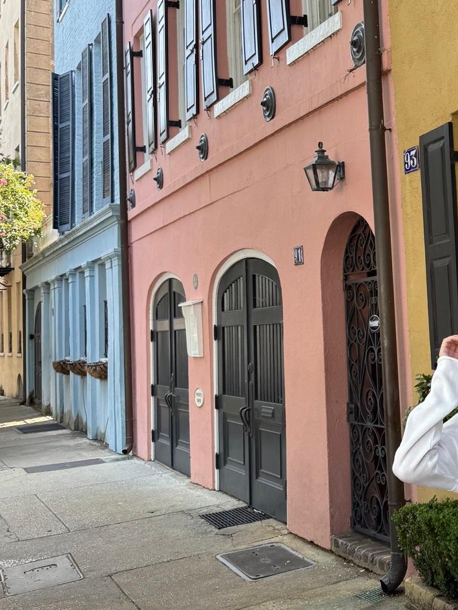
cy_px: 235
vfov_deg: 36.6
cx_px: 462
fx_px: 917
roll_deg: +2.5
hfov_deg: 26.5
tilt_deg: +6.9
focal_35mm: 52
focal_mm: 6.76
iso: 80
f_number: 1.78
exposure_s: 1/327
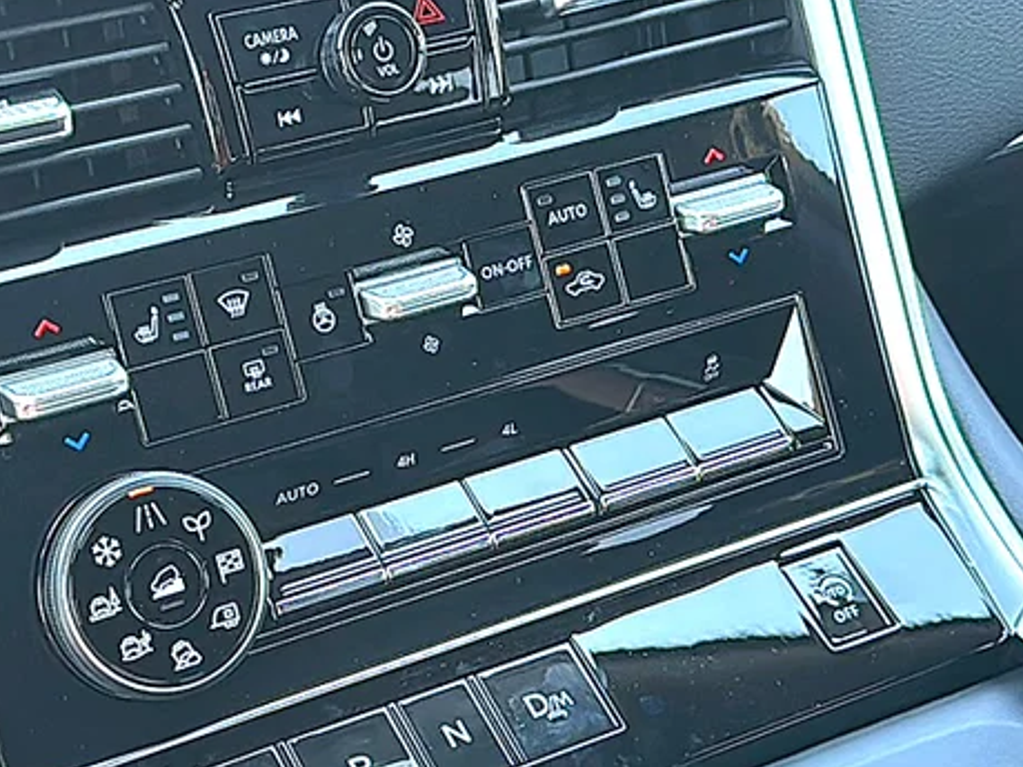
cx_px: 431
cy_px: 430
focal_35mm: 67
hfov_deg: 28.9
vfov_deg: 21.9
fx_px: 1980
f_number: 1.78
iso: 125
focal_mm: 6.86
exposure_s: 1/152
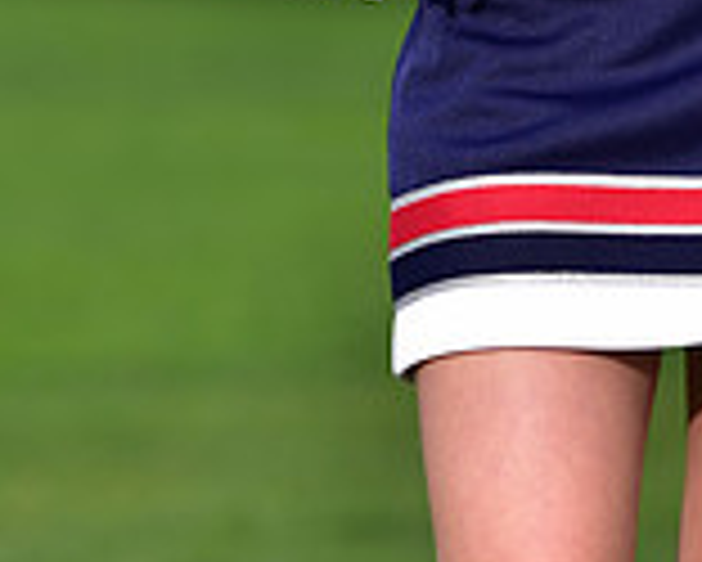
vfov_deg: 3.0
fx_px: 10540
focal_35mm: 507
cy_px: -629
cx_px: 722
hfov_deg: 3.8
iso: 200
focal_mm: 145
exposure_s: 1/250
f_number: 5
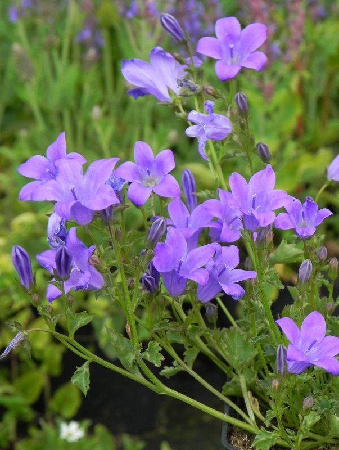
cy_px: 225
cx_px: 170
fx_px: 2109
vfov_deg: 12.2
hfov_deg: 9.2
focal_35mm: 162
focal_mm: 28.8
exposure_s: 1/50
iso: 160
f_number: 5
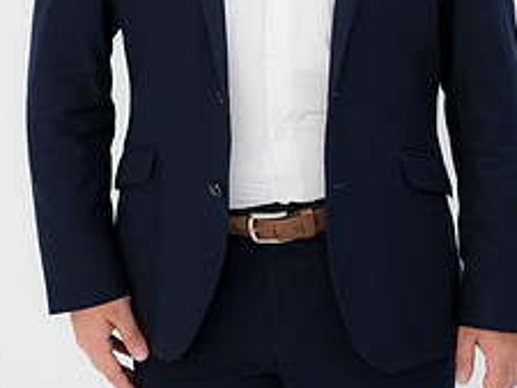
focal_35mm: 144
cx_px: 292
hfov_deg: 13.7
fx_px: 2152
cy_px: -39
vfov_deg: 10.2
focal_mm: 75
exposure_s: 1/125
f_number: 3.2
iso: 800
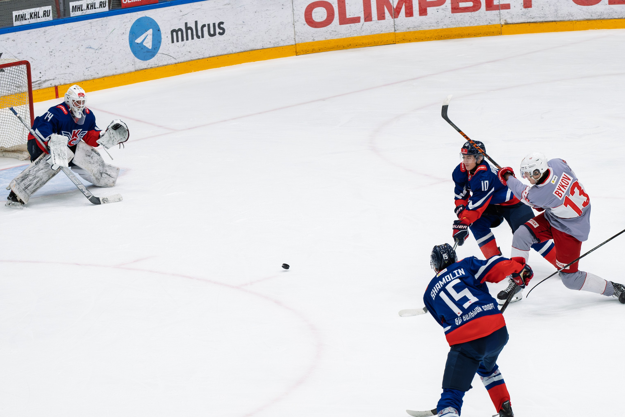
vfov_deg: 8.7
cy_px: 163
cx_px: 404
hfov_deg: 13.0
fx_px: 2743
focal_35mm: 158
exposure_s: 1/1250
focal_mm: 81
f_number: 4
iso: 1250
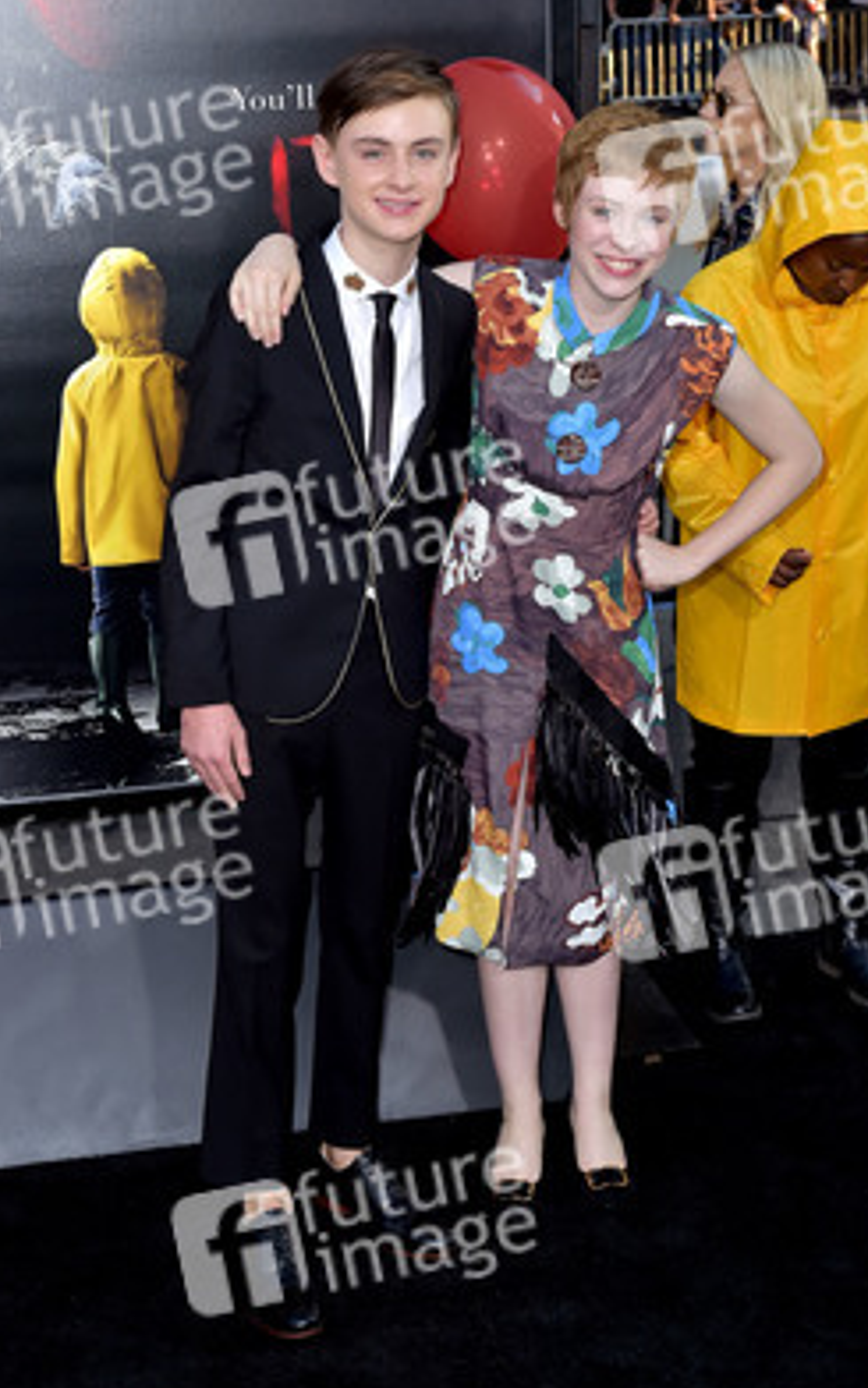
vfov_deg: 40.3
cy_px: 701
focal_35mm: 50
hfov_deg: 25.8
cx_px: 459
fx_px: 1892
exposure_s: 1/250
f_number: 6.3
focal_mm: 48
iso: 640
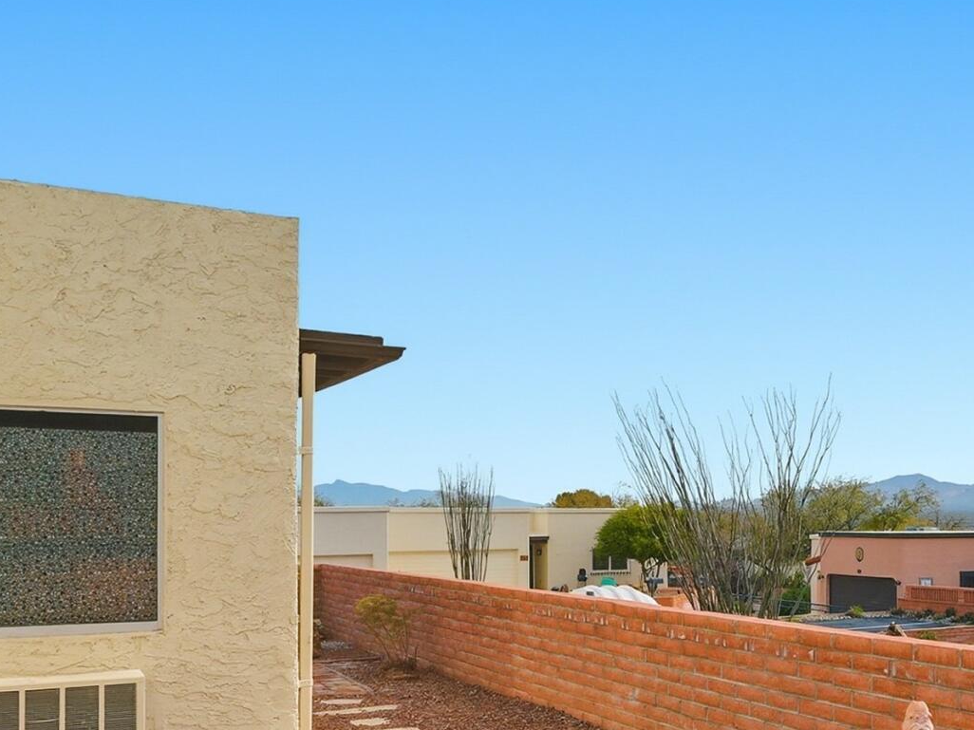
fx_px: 1266
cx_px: 1008
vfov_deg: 31.8
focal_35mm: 45
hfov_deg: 37.0
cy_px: 510
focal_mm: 16
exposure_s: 1/5000
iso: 100
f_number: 9
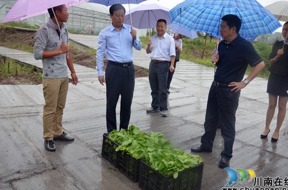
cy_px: 94
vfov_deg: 39.2
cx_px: 148
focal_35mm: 34
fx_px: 268
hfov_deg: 56.6
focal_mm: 21
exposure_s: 1/125
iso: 280
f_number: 5.6
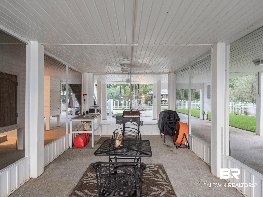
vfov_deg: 66.0
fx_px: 152
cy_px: 98
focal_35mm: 20
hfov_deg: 81.7
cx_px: 132
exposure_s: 1
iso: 320
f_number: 6.3
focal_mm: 10
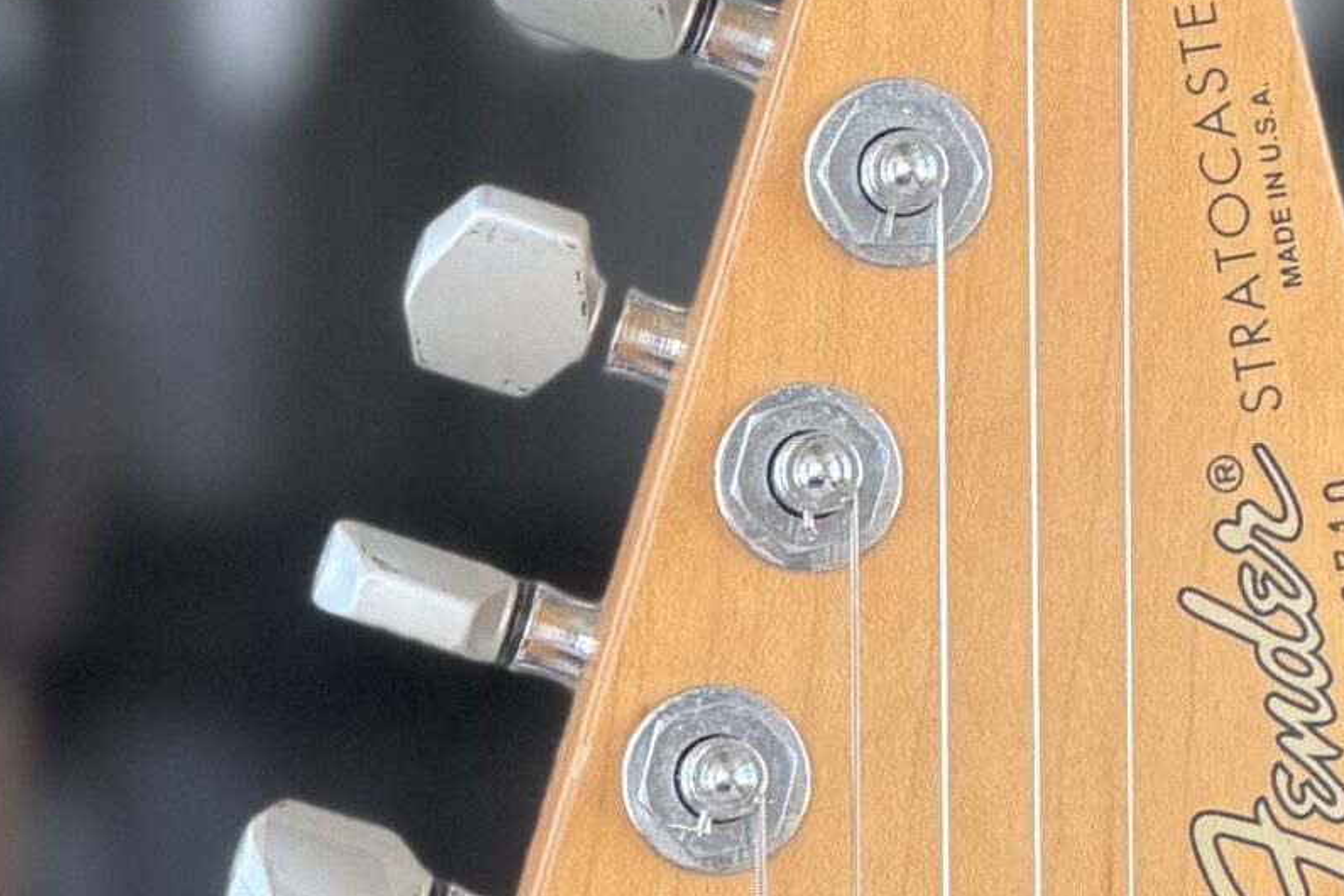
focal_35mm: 335
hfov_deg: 6.2
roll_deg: -0.8
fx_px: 12506
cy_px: 1058
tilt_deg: -5.2
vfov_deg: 4.1
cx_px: 871
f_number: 2.8
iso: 400
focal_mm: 16.89
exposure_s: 1/121
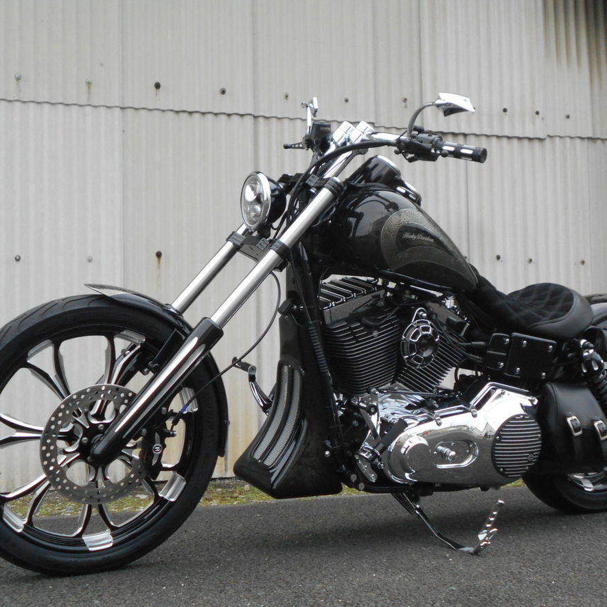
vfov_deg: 28.6
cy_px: 303
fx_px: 1190
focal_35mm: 60
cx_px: 327
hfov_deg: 28.6
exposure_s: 1/250
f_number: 4.5
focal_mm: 8.8
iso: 280
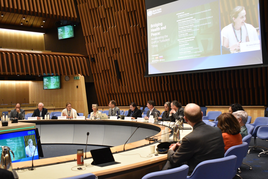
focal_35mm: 42
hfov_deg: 46.4
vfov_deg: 31.9
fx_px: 313
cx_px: 134
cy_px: 90
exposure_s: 1/80
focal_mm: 28
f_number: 4.5
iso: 2000
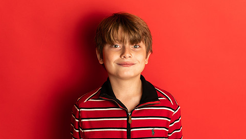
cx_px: 128
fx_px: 411
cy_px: 70
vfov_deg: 19.1
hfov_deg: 33.3
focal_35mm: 63
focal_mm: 50
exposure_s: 1/160
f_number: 4
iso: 100
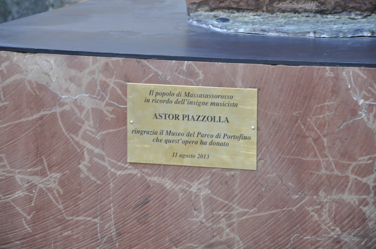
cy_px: 124
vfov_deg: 8.7
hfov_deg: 13.1
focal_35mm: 158
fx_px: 1643
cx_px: 188
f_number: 5.6
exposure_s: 1/10
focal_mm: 105
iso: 200
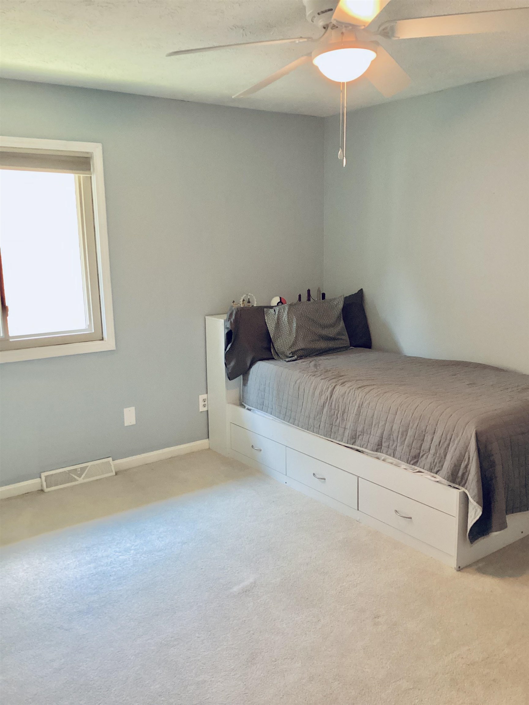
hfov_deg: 45.4
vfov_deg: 58.4
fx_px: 632
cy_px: 352
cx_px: 264
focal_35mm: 31
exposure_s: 1/40
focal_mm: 3.3
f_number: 2.4
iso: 320
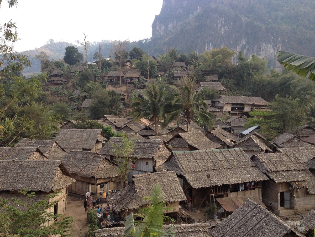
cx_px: 158
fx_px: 318
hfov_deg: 52.6
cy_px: 118
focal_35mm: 35
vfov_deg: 40.7
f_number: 2.4
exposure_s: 1/184
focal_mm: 4.28
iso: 50
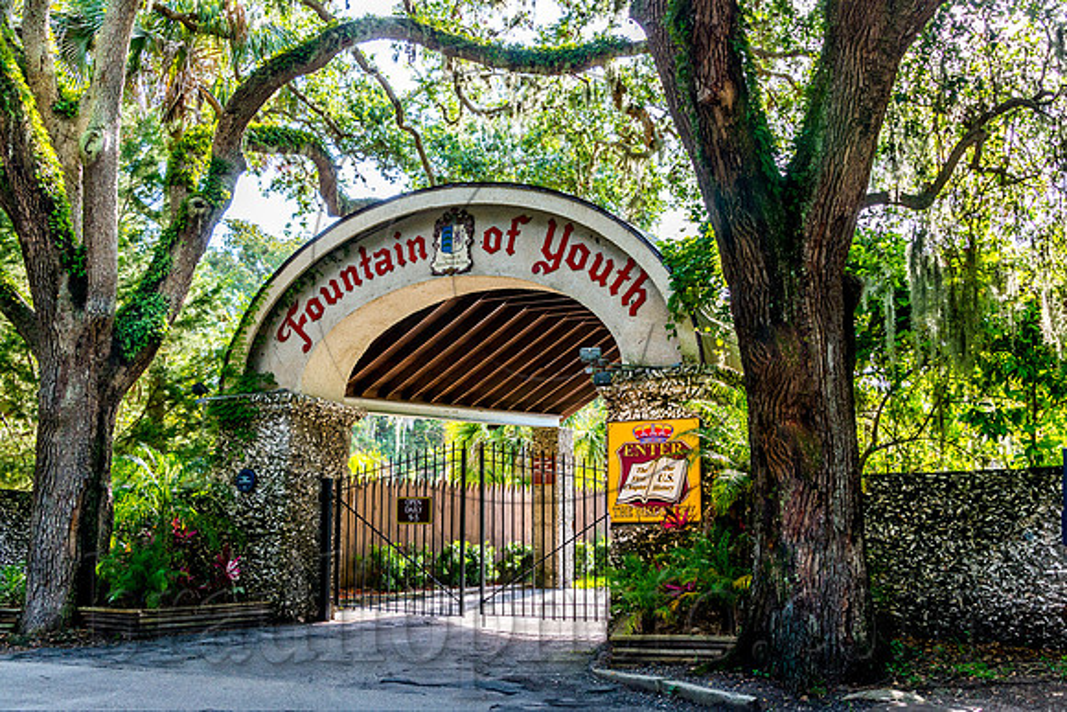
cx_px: 534
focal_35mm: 44
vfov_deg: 30.5
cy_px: 356
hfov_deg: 44.5
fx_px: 1304
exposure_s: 1/200
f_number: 7.1
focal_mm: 44
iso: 400
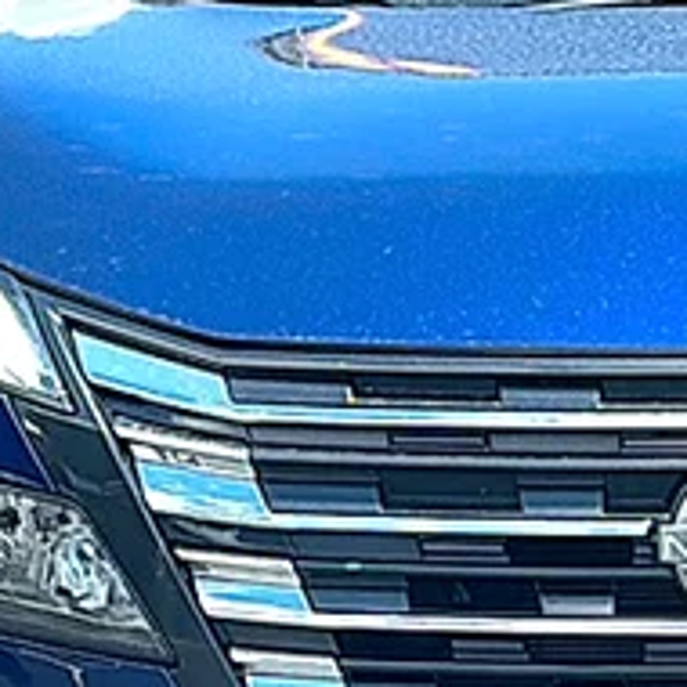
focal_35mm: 124
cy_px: 450
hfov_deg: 13.7
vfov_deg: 14.0
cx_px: 777
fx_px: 2784
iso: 80
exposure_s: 1/1996
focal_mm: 6.86
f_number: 1.78
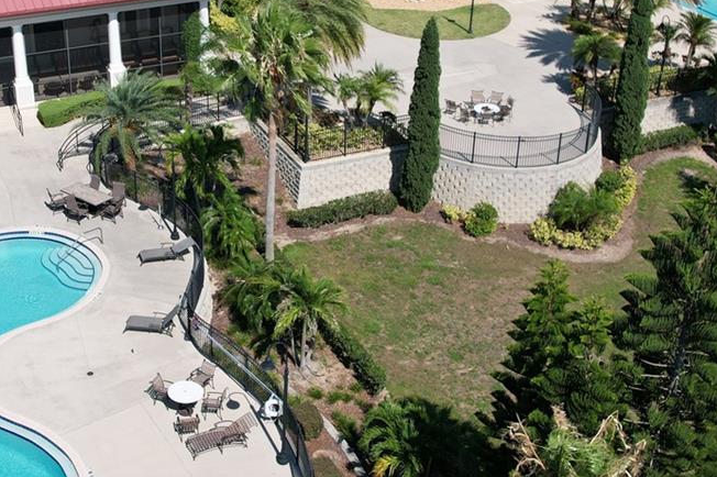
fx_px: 1075
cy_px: 149
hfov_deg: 36.5
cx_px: 245
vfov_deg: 24.9
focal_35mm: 54
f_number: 2.8
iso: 130
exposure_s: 1/3000
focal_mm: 8.38
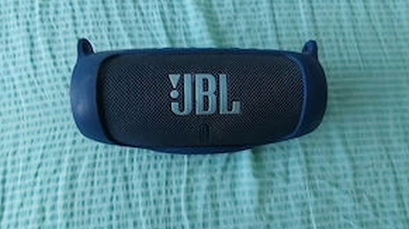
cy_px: 122
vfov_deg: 47.5
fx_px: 260
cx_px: 207
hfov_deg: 76.4
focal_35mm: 24
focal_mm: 1.68
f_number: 2.2
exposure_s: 1/20
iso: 515
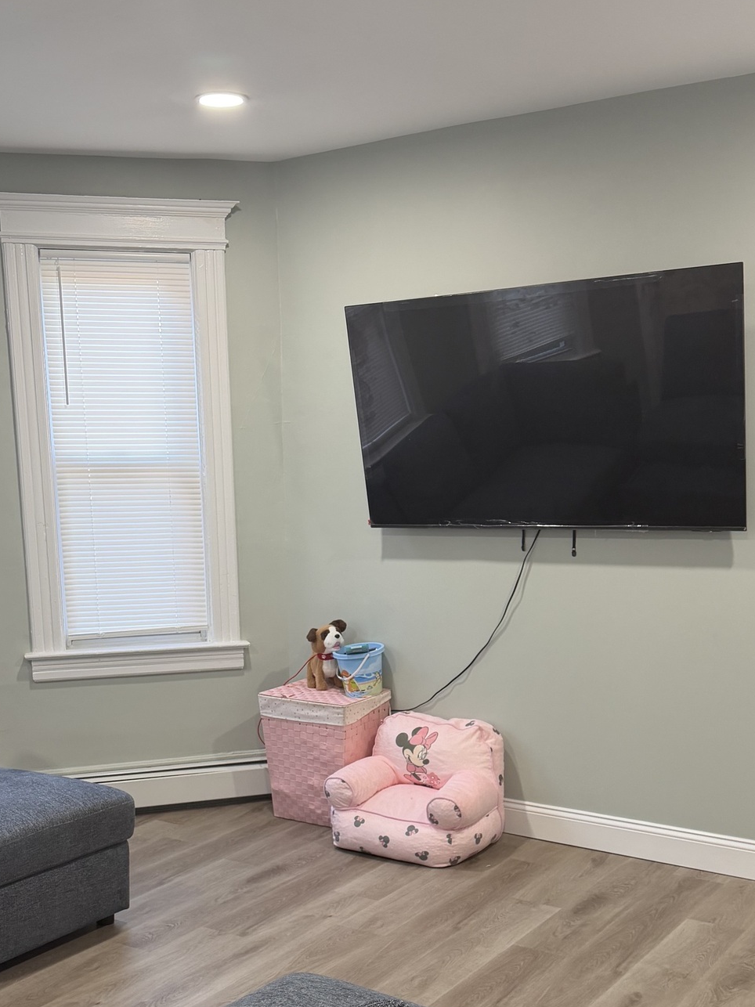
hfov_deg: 33.5
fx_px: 1251
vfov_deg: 43.1
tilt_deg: -11.2
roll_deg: +1.8
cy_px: 691
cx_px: 327
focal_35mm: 43
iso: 160
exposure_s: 1/60
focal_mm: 6.76
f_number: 1.78
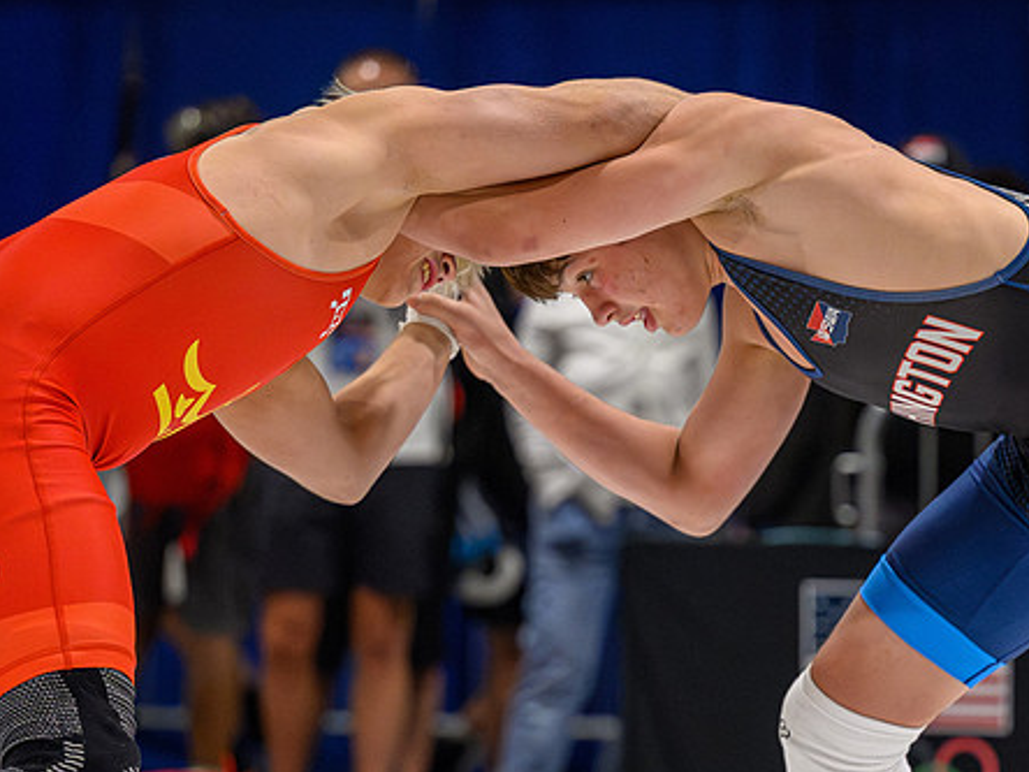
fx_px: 7075
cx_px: 623
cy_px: 526
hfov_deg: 8.3
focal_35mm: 238
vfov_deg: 6.2
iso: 5600
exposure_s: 1/640
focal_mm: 120
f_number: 2.8
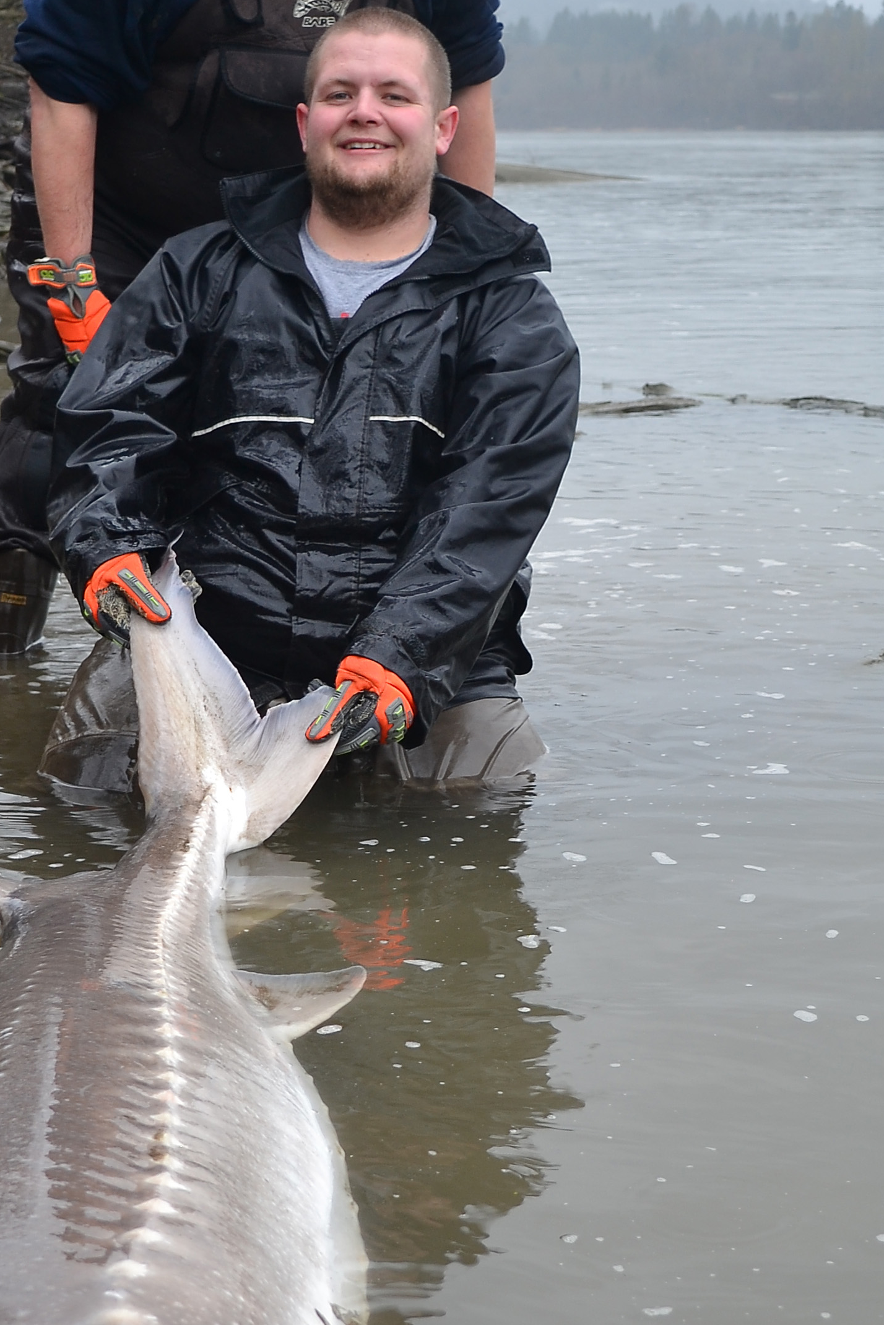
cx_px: 341
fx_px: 2615
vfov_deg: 28.3
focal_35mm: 71
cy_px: 880
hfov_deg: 19.2
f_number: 3.8
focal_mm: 22
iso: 100
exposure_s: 1/40
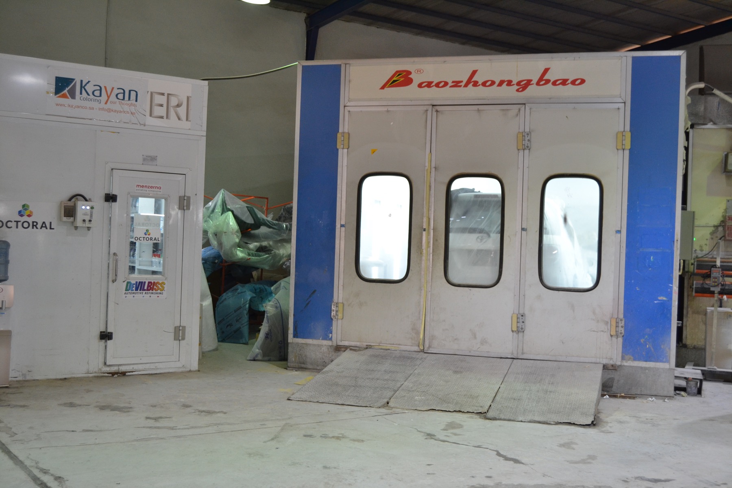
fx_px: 854
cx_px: 366
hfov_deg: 46.4
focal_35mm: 42
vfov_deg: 31.9
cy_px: 244
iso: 800
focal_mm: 28
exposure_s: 1/50
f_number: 4.5
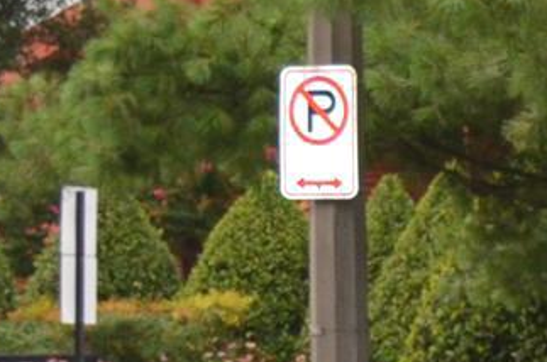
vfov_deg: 4.6
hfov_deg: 7.0
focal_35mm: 285
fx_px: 4322
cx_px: 1116
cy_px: 995
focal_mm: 30
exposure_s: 1/60
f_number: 4.5
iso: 1100
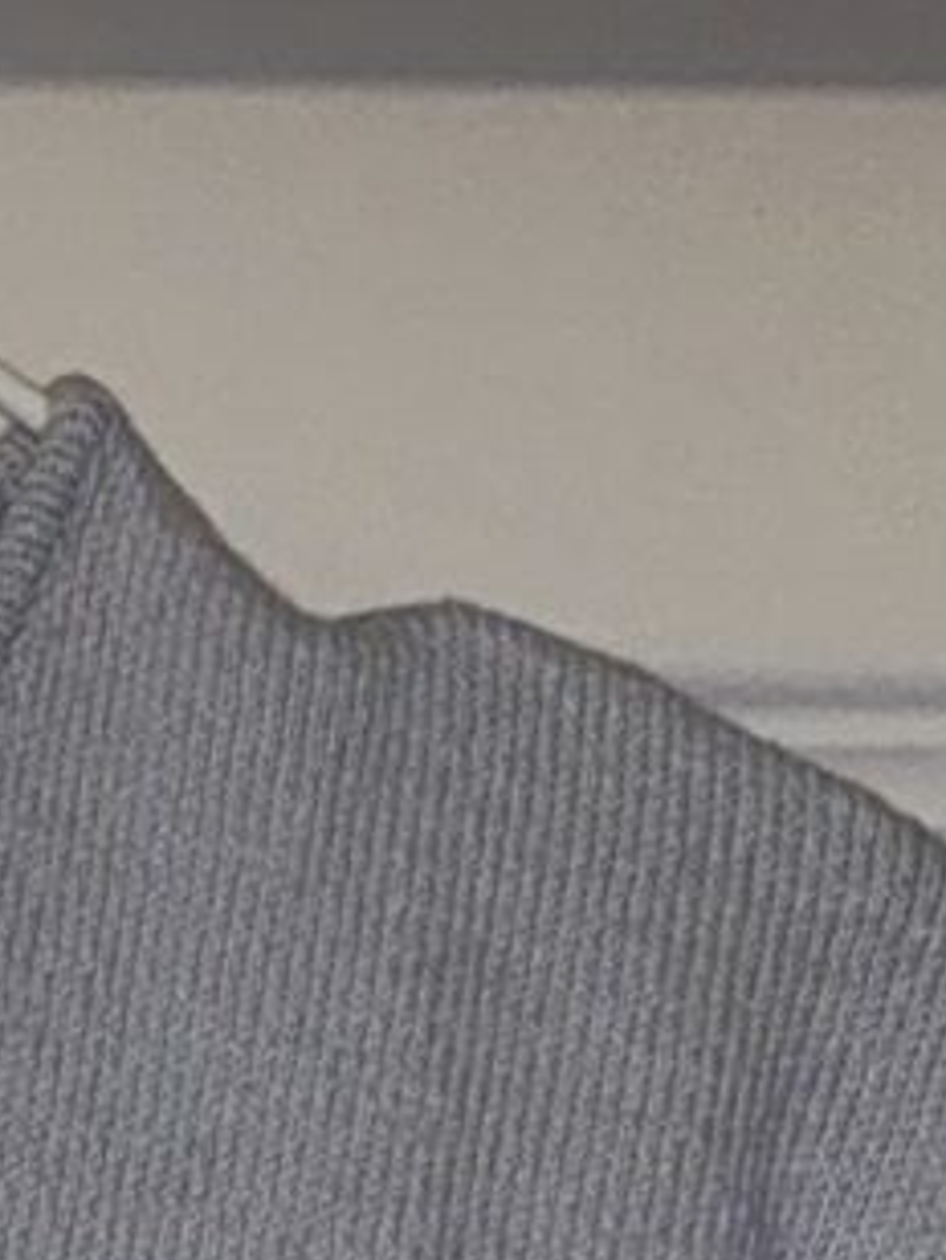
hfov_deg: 8.8
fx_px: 5790
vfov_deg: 9.5
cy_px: 3833
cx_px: -1011
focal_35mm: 159
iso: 80
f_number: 1.78
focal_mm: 6.76
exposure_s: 1/40
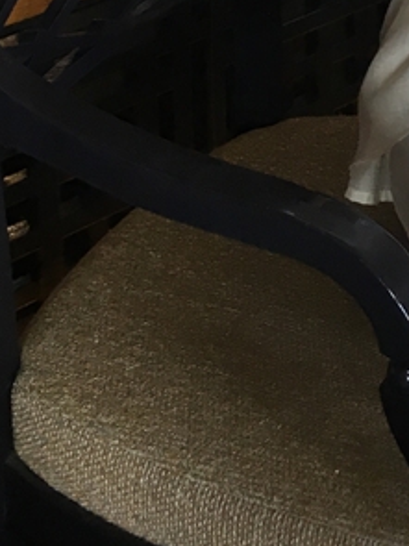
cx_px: 607
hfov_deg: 13.3
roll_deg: -2.8
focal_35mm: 105
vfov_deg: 16.0
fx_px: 1655
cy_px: -425
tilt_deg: -10.8
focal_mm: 4.15
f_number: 2.2
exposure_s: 1/30
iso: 50
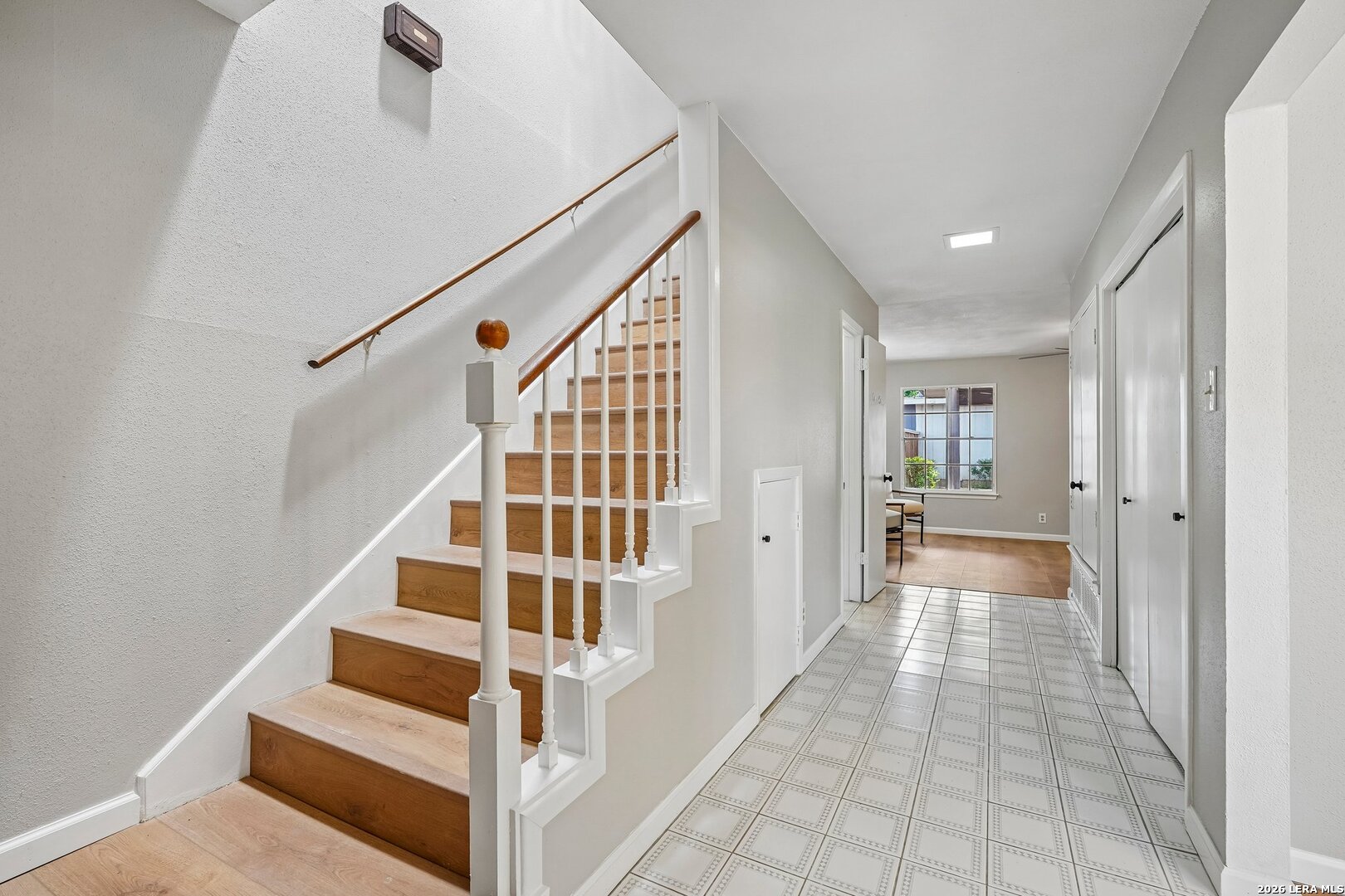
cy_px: 448
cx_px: 672
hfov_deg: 96.7
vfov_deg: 73.7
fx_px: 598
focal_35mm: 16
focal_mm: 16
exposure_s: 1/13
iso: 400
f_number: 8
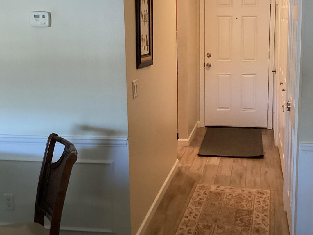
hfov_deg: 40.7
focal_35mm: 46
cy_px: 90
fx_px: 416
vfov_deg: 31.4
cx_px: 209
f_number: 2.4
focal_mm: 3.3
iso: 400
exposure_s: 1/60
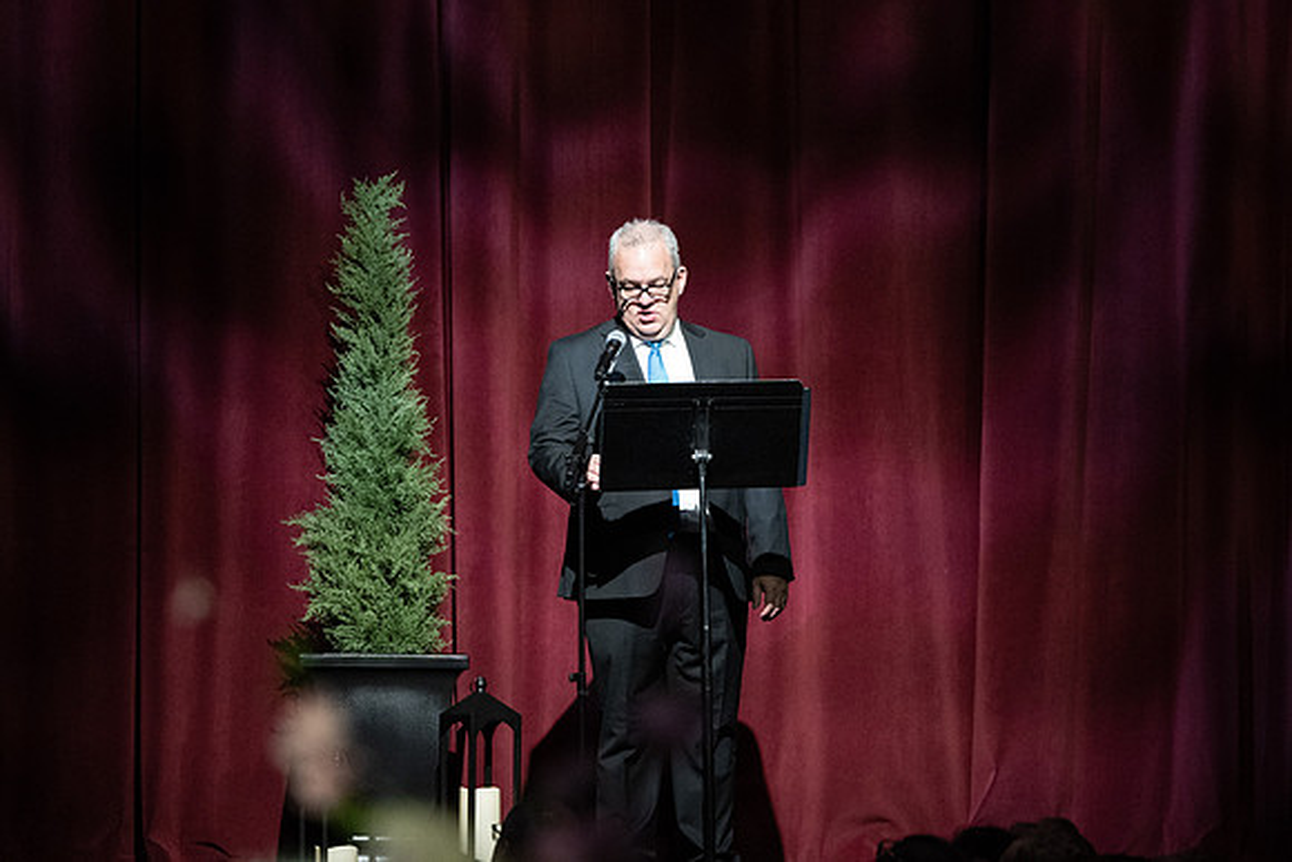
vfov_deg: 5.9
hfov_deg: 8.8
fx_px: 8367
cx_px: 623
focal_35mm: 233
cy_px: 307
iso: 4000
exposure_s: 1/250
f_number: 4
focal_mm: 180
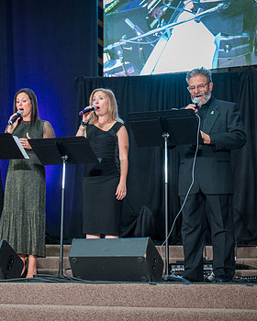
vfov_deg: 17.6
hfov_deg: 14.1
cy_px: 170
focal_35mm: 109
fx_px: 1036
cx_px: 68
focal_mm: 70
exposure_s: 1/90
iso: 1600
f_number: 2.8
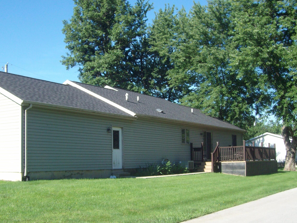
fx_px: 395
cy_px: 124
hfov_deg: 41.2
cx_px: 129
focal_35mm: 46
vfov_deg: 31.5
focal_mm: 5.8
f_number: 7.2
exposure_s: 1/108
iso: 80
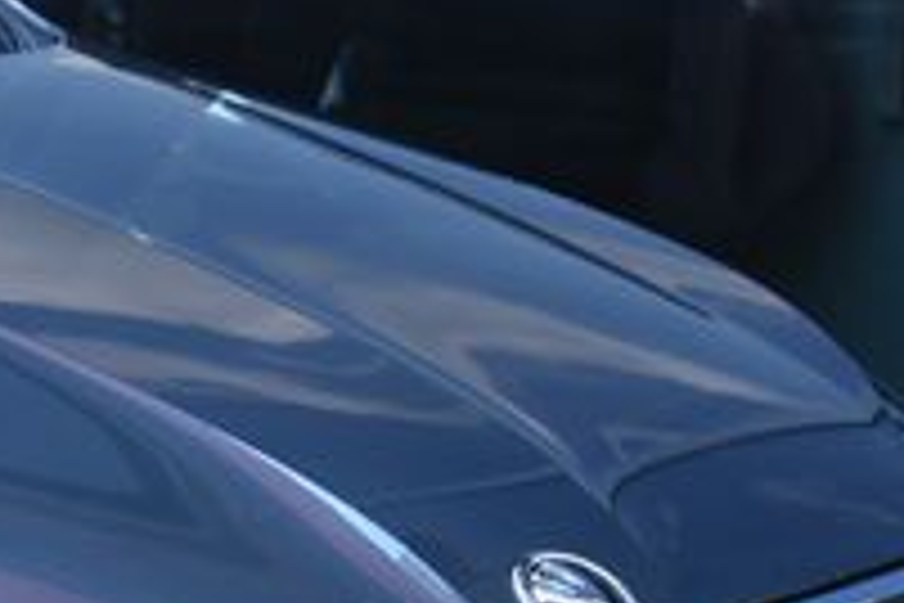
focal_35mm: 265
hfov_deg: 7.4
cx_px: -1034
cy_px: 549
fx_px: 6654
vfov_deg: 5.2
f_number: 6.3
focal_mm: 52
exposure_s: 1/160
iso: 500
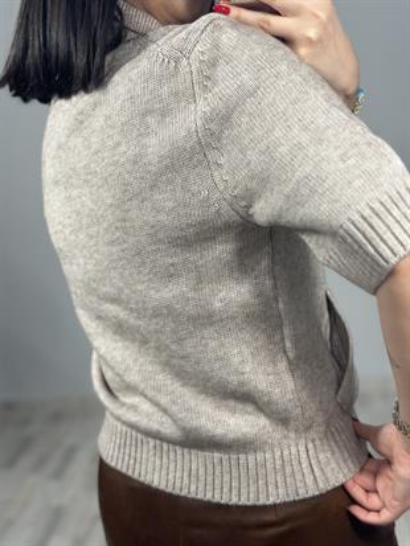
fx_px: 758
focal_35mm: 48
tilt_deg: -35.4
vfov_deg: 39.6
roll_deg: +6.9
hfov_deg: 30.3
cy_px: 273
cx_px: 205
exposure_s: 1/100
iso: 80
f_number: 1.78
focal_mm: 6.86
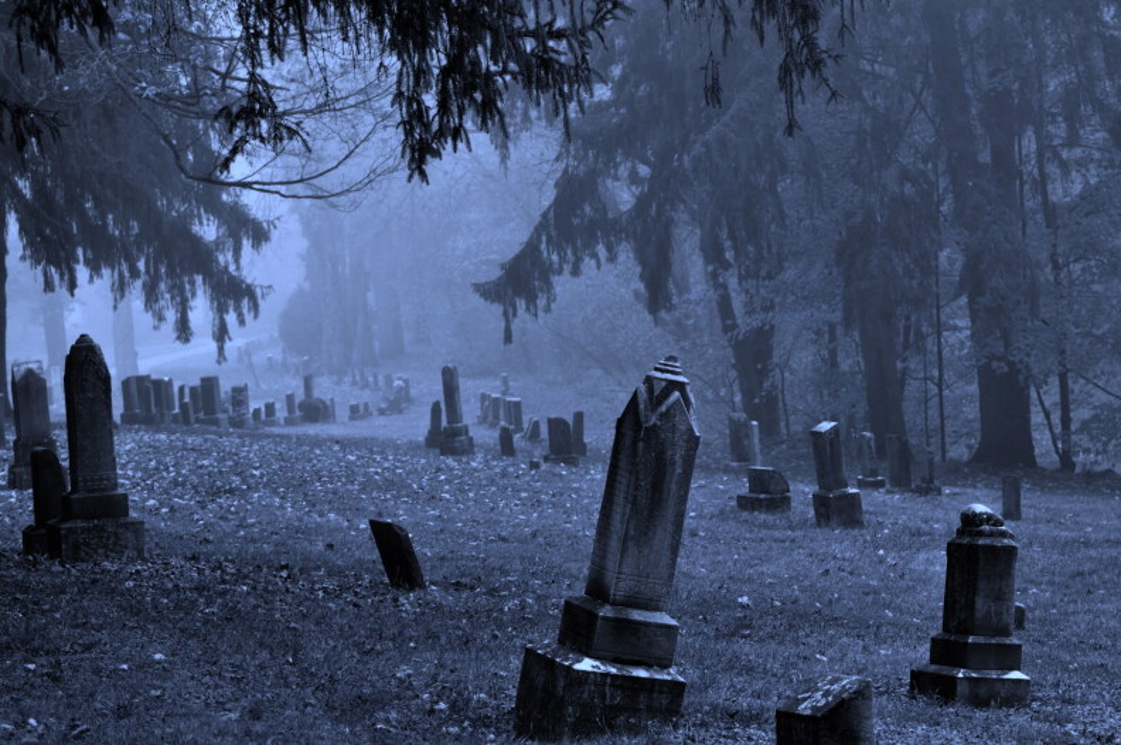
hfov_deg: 19.5
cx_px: 560
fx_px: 3266
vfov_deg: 13.0
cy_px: 372
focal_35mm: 105
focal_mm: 70
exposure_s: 1/400
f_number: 5
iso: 1600
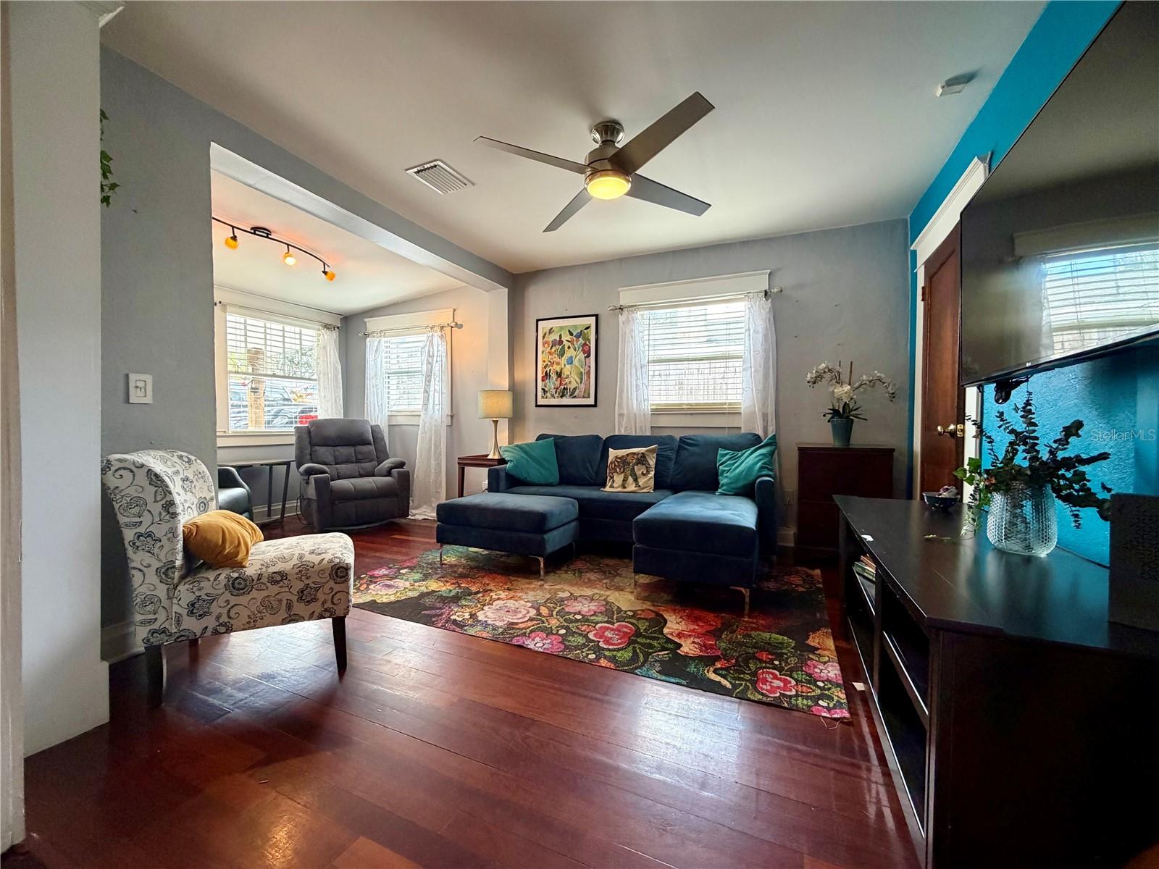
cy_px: 434
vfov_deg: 85.7
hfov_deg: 102.1
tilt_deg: -0.9
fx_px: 469
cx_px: 580
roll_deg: +0.0
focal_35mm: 14
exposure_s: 1/60
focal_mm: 2.22
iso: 250
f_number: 2.2
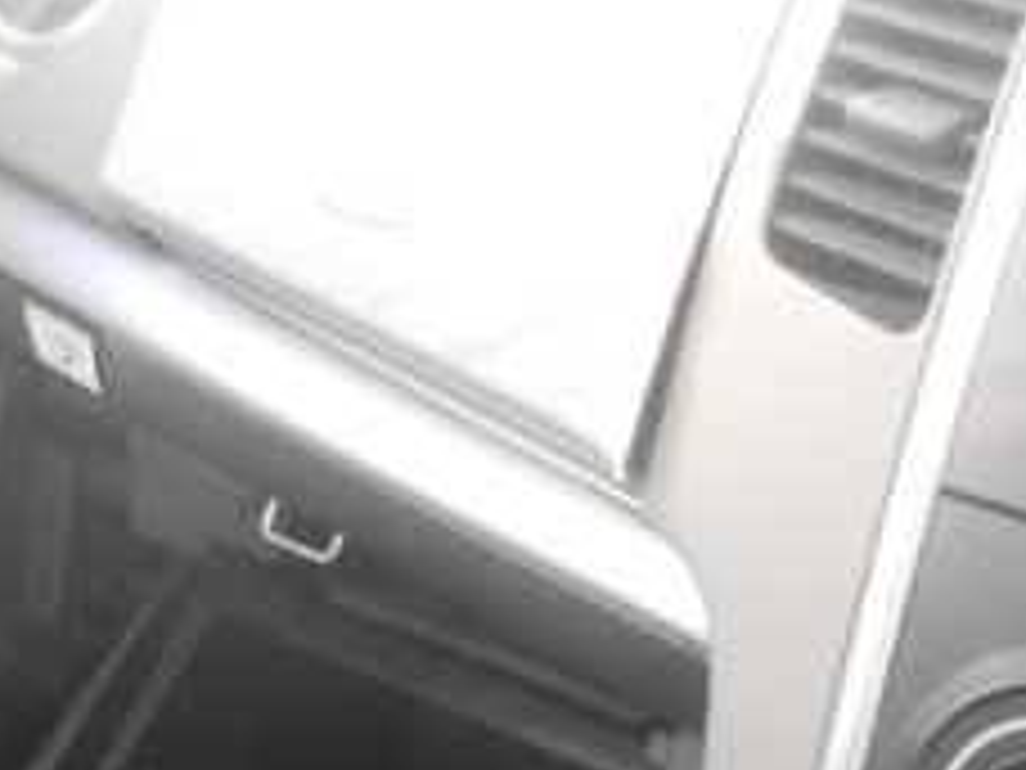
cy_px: 820
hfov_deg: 26.6
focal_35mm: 73
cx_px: 594
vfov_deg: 19.4
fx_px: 2164
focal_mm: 4.6
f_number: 3.2
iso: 640
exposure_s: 1/125
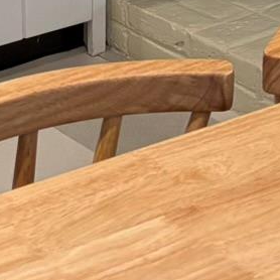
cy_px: -414
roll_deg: +0.4
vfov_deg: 9.2
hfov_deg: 10.3
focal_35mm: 169
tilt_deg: -5.8
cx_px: -4
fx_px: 1547
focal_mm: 5.96
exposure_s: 1/120
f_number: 1.6
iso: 160
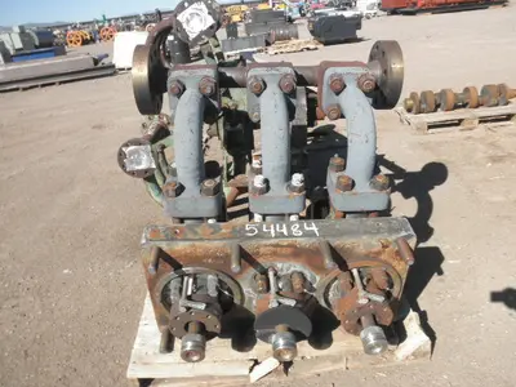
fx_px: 417
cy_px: 194
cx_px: 258
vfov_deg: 49.7
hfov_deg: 63.4
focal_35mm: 28
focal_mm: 5
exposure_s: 1/100
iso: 64
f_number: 8.5
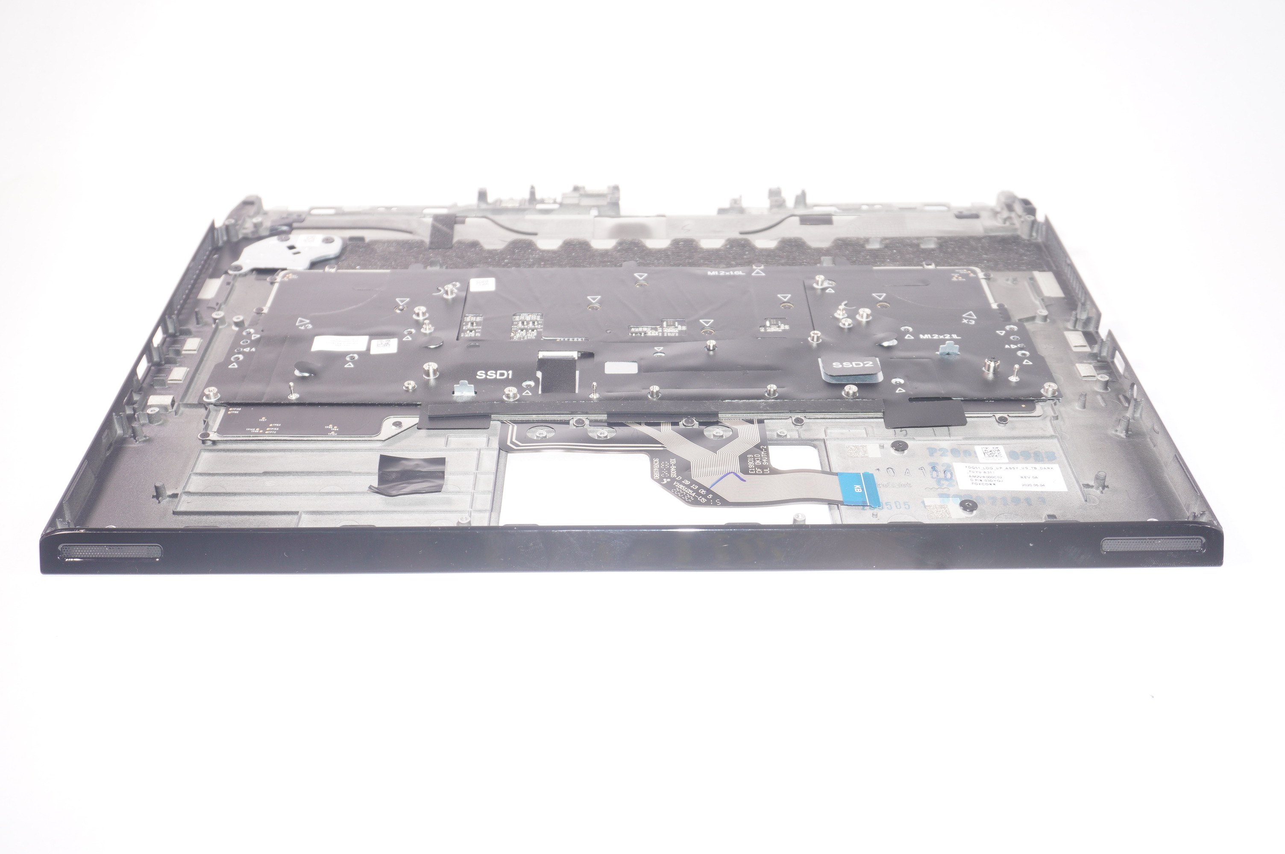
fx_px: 1337
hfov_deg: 51.3
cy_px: 427
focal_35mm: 38
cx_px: 642
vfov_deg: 35.4
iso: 160
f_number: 5.6
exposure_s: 1/60
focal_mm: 25
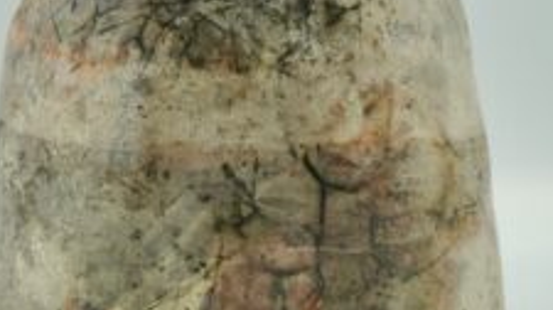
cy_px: 36
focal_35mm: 241
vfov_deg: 5.0
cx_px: 246
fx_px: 3533
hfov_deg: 9.0
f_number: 5.6
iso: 250
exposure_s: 1/125
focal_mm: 69
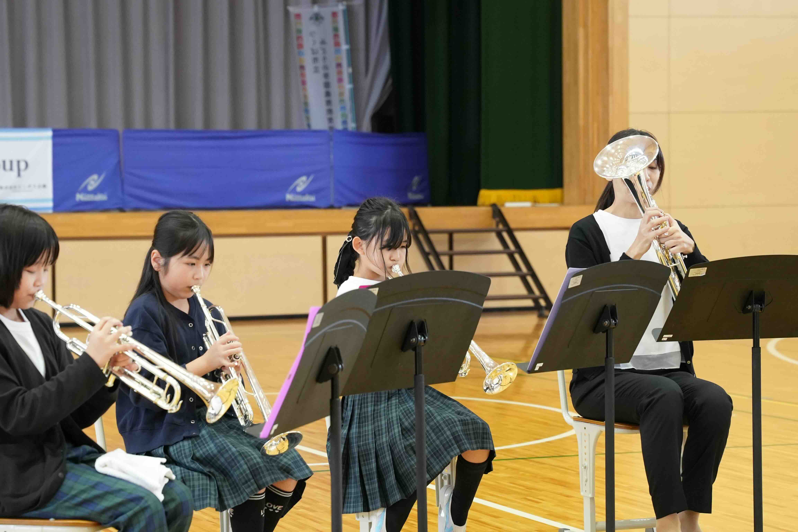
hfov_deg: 19.5
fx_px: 2327
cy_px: 266
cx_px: 399
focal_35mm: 105
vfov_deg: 13.0
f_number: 4
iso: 3200
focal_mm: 70
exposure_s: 1/400
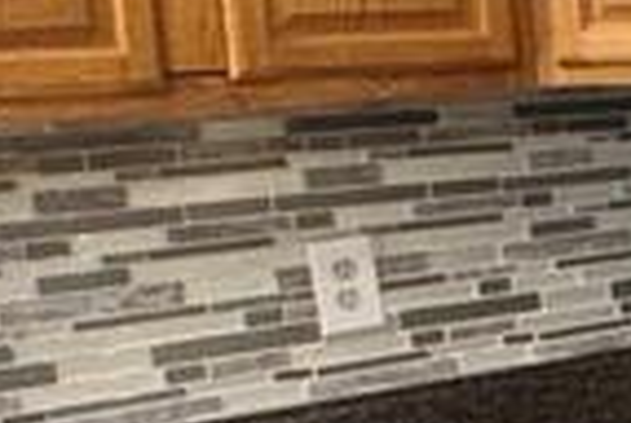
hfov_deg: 15.7
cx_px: 1244
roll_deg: +3.3
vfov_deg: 13.2
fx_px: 1827
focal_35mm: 104
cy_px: 278
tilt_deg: -7.9
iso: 400
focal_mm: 2.22
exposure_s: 1/60
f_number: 2.2
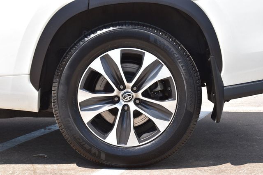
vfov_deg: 16.5
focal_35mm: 82
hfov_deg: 24.6
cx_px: 132
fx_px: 602
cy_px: 88
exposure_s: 1/320
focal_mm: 55
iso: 400
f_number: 10
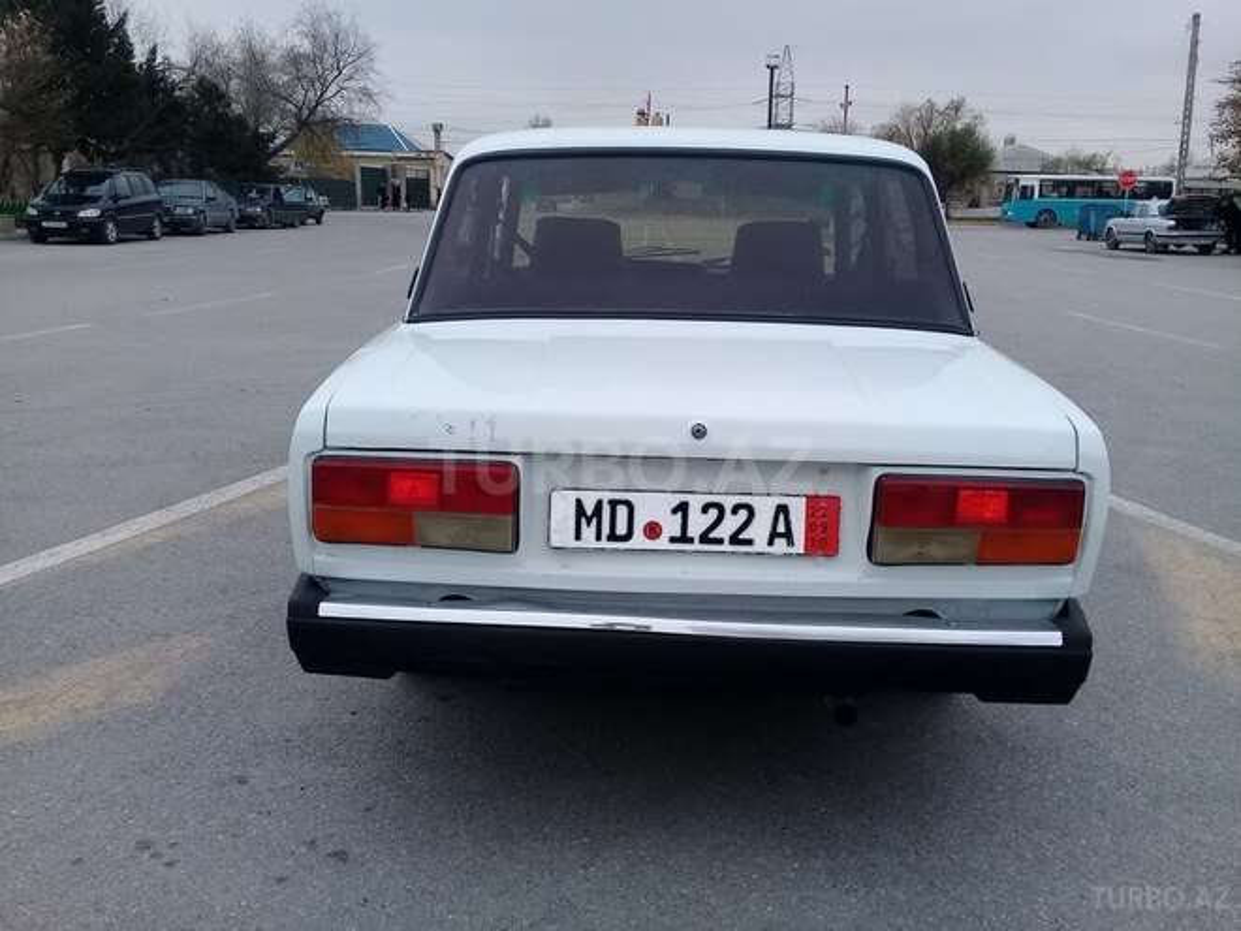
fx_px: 1111
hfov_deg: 58.4
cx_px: 620
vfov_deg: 45.4
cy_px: 466
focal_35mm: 31
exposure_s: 1/248
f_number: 2.2
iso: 64
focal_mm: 3.3
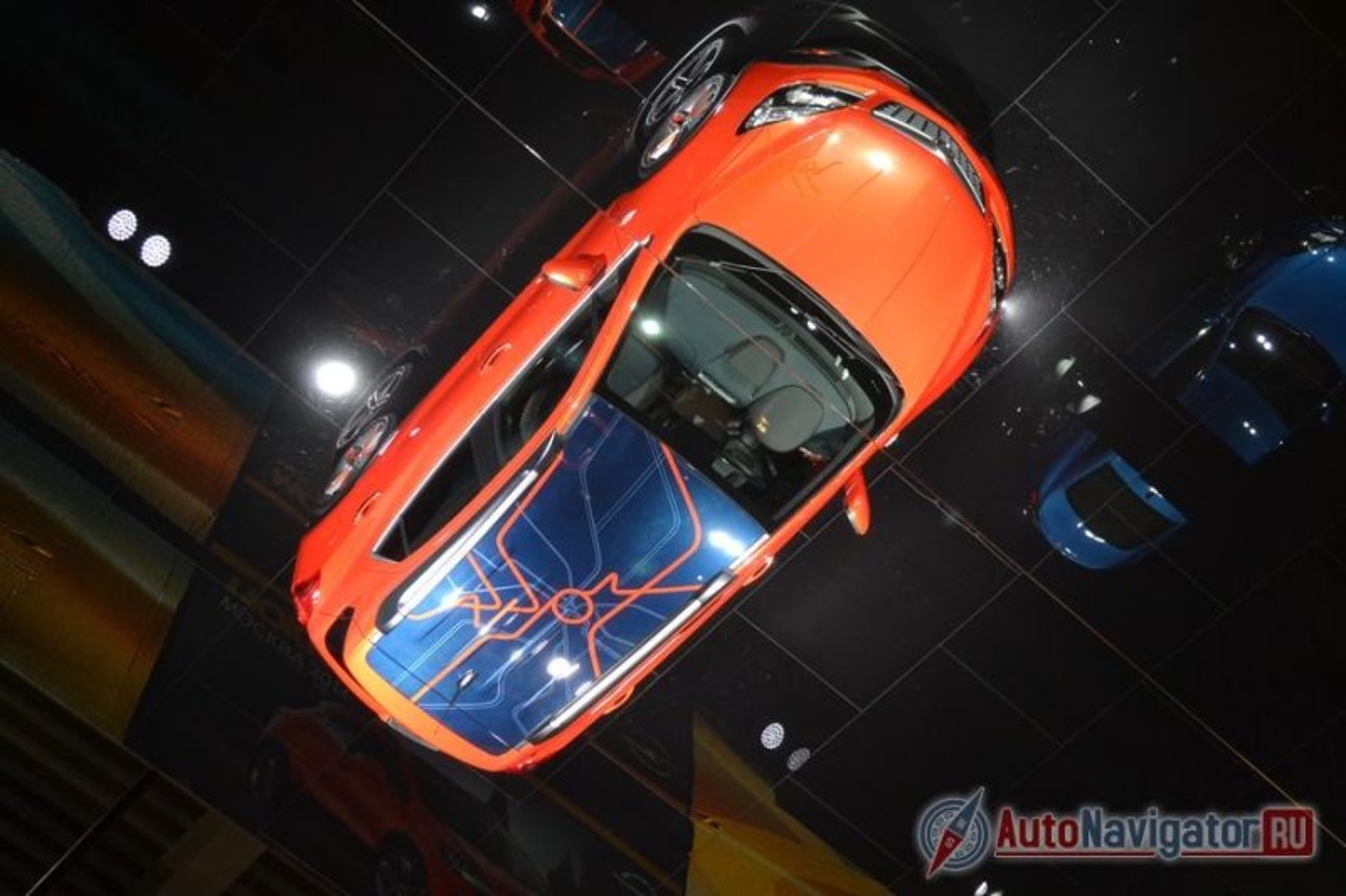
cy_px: 448
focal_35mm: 54
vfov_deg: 25.0
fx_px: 2018
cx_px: 673
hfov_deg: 36.9
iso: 640
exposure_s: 1/60
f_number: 5
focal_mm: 36
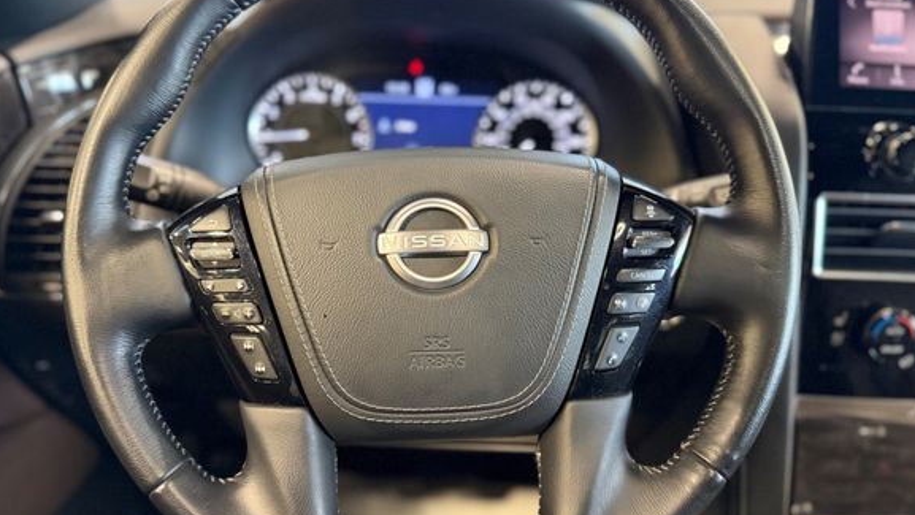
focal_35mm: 29
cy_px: 257
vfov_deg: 40.2
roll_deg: -2.3
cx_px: 427
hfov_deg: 66.0
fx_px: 704
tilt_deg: -27.3
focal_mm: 6.76
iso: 640
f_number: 1.78
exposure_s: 1/60
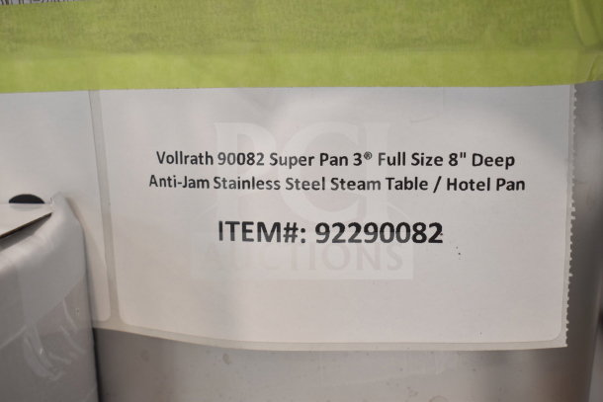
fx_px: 880
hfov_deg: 37.8
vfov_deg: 25.8
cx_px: 302
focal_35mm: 52
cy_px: 201
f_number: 4.5
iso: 500
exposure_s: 1/60
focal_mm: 35
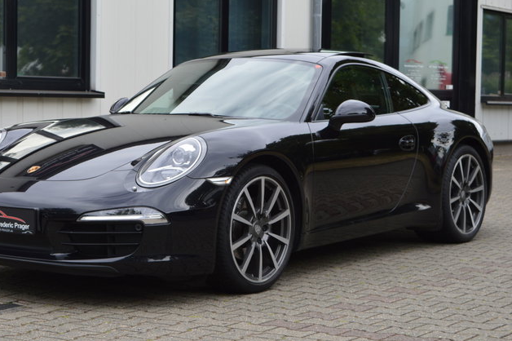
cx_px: 212
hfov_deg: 26.3
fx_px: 1094
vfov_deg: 17.7
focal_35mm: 77
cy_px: 161
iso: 100
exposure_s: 1/160
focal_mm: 42
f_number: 6.3
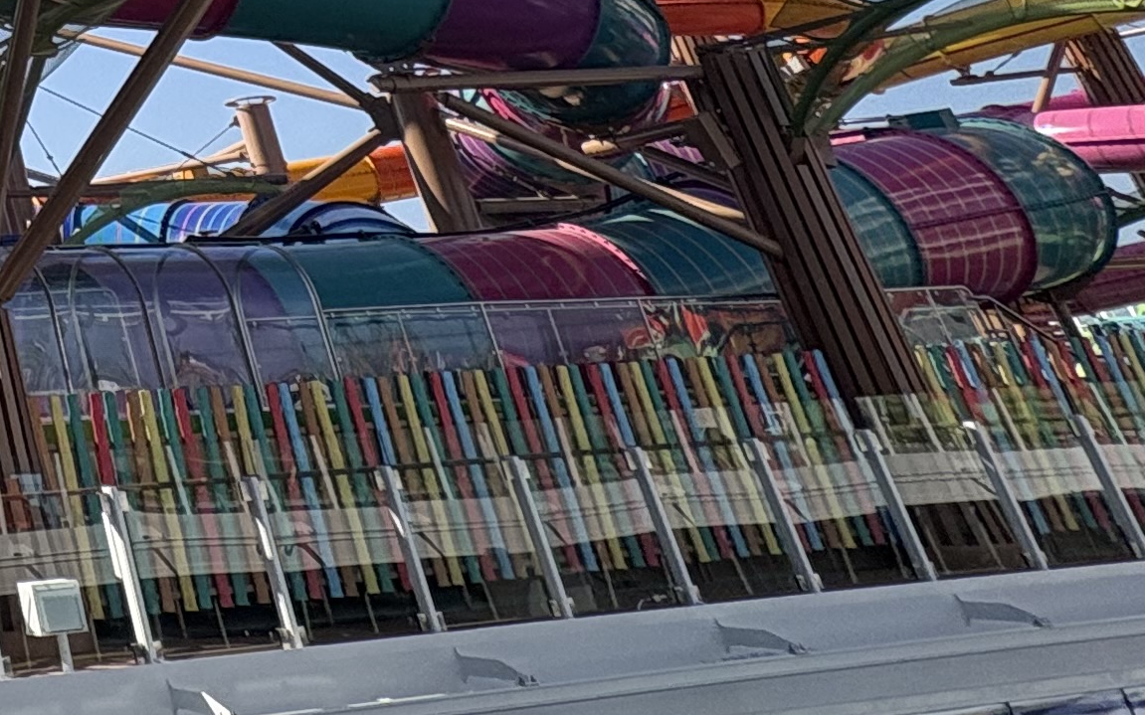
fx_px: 1622
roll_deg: +3.7
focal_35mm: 52
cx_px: -574
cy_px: -494
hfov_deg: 27.2
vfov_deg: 19.8
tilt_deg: +30.5
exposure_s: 1/2028
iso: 50
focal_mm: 2.22
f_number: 2.2
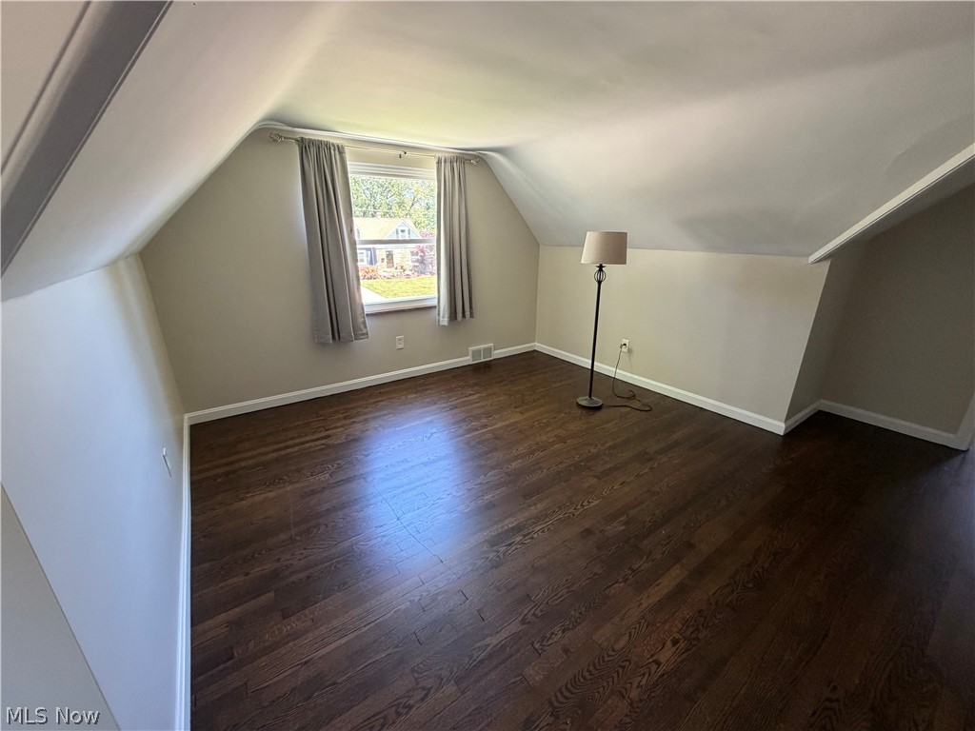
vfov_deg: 85.7
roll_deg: +0.0
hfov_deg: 102.1
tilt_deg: -18.6
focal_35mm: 14
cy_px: 366
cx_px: 488
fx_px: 394
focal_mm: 2.22
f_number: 2.2
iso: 320
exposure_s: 1/64
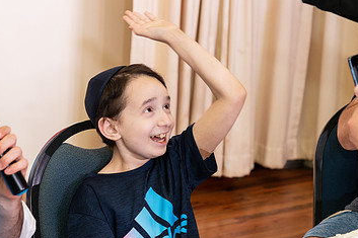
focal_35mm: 128
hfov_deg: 16.0
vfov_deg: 10.7
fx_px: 1272
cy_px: 105
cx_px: 168
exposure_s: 1/160
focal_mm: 78
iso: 1000
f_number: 5
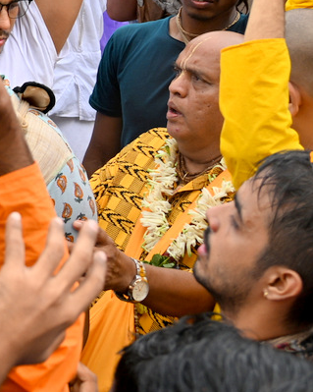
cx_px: -431
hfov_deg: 8.7
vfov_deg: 11.7
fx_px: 1877
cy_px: -30
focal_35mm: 162
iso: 160
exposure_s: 1/125
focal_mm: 43
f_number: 6.3
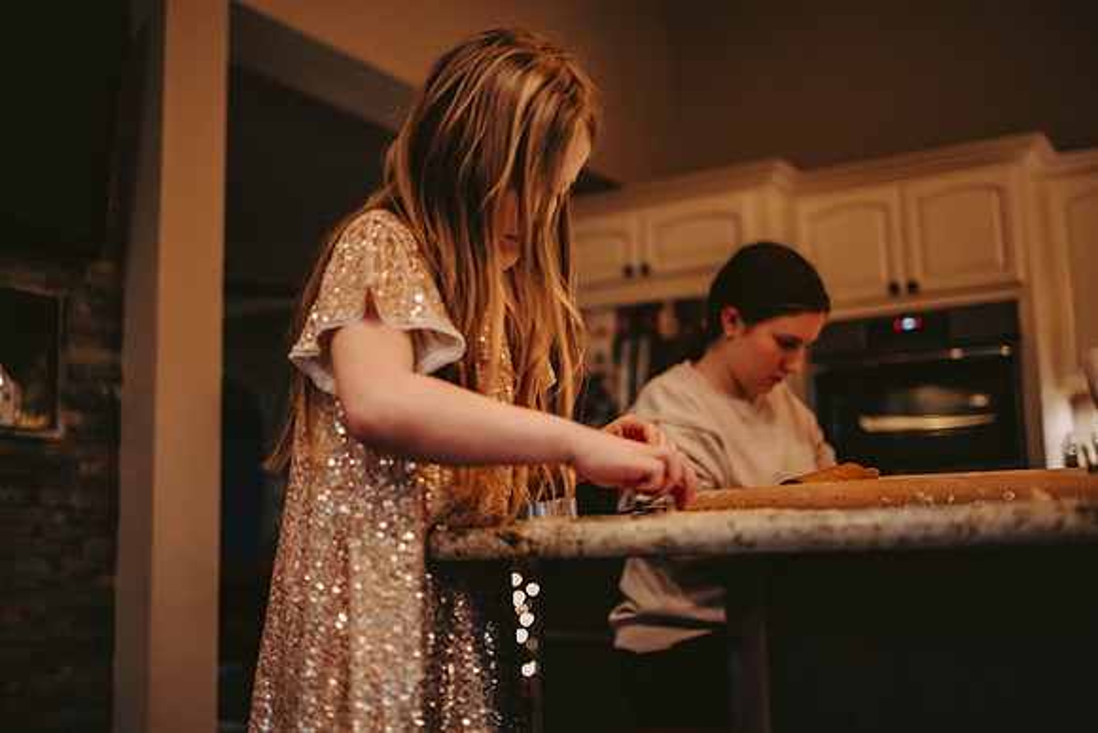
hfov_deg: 48.4
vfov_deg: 33.4
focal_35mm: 40
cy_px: 366
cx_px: 549
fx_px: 1220
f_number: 2
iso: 2500
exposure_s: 1/400
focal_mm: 40
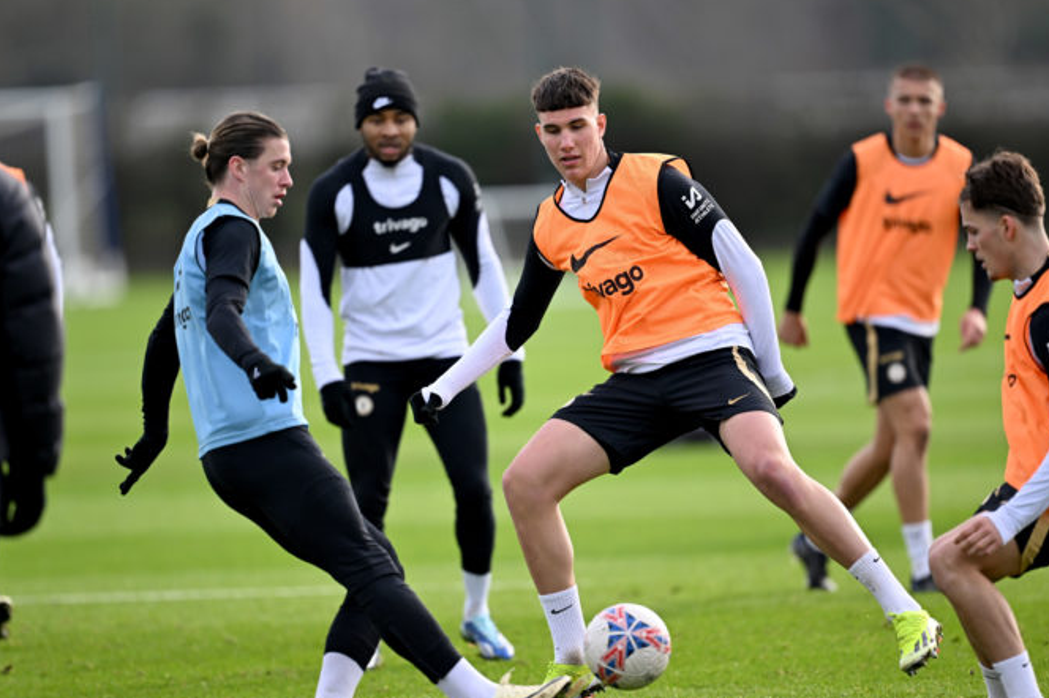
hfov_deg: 4.6
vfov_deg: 3.0
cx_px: 539
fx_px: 13164
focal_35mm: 452
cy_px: 371
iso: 800
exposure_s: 1/4000
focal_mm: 400
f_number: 2.8
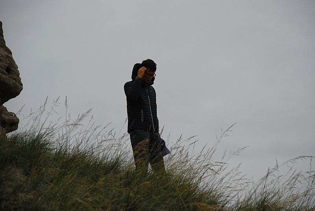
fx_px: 1472
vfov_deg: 8.2
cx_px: 158
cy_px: 106
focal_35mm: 168
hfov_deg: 12.2
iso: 400
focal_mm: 112
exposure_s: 1/1250
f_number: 6.3
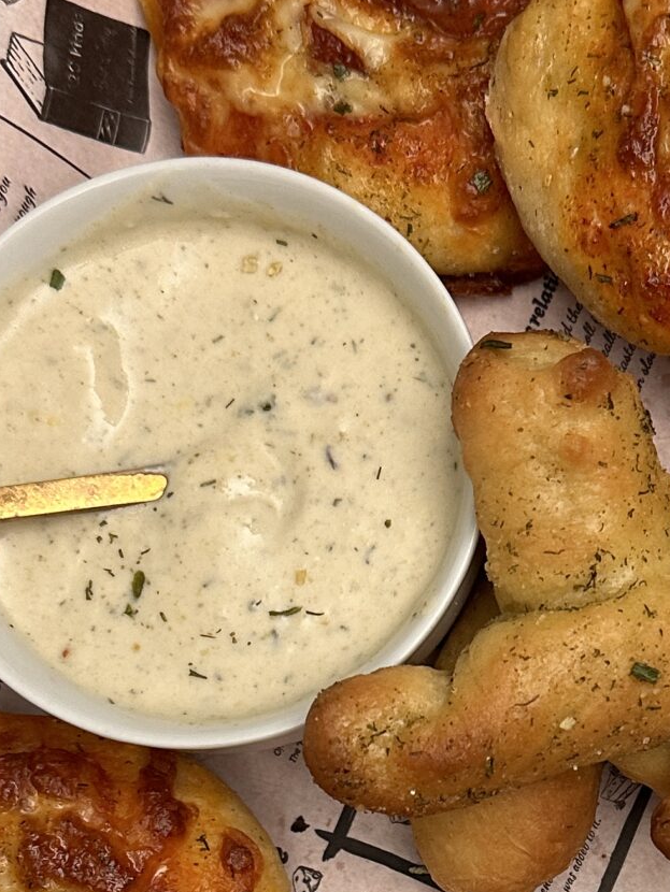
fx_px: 1909
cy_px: 839
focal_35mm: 74
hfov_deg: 19.6
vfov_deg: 25.3
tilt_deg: -86.3
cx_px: 575
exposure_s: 1/60
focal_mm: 6.86
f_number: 1.78
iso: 250
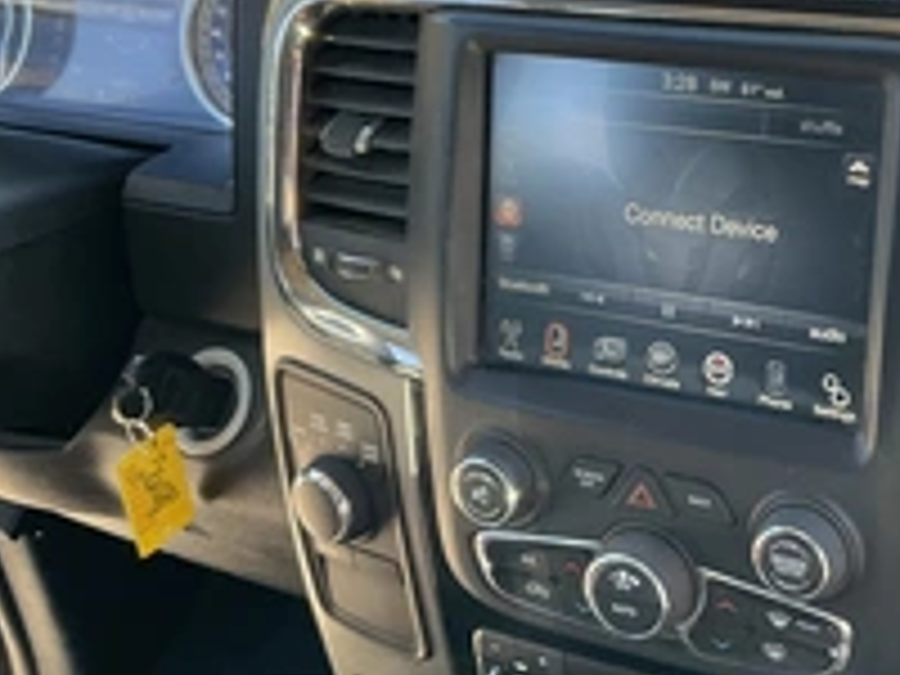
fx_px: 1508
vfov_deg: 25.2
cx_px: 734
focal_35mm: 58
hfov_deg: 32.2
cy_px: 274
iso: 50
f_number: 1.8
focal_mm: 3
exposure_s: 1/122
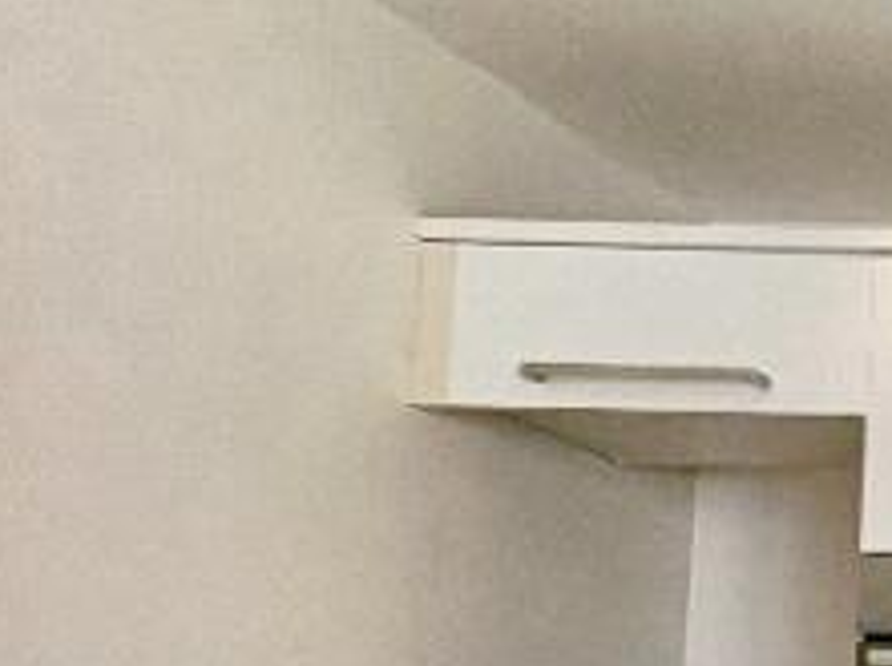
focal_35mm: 65
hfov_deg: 17.4
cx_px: 1913
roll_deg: +0.2
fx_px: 1672
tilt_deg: +3.2
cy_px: 900
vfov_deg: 20.3
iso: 200
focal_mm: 2.22
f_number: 2.2
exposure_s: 1/100
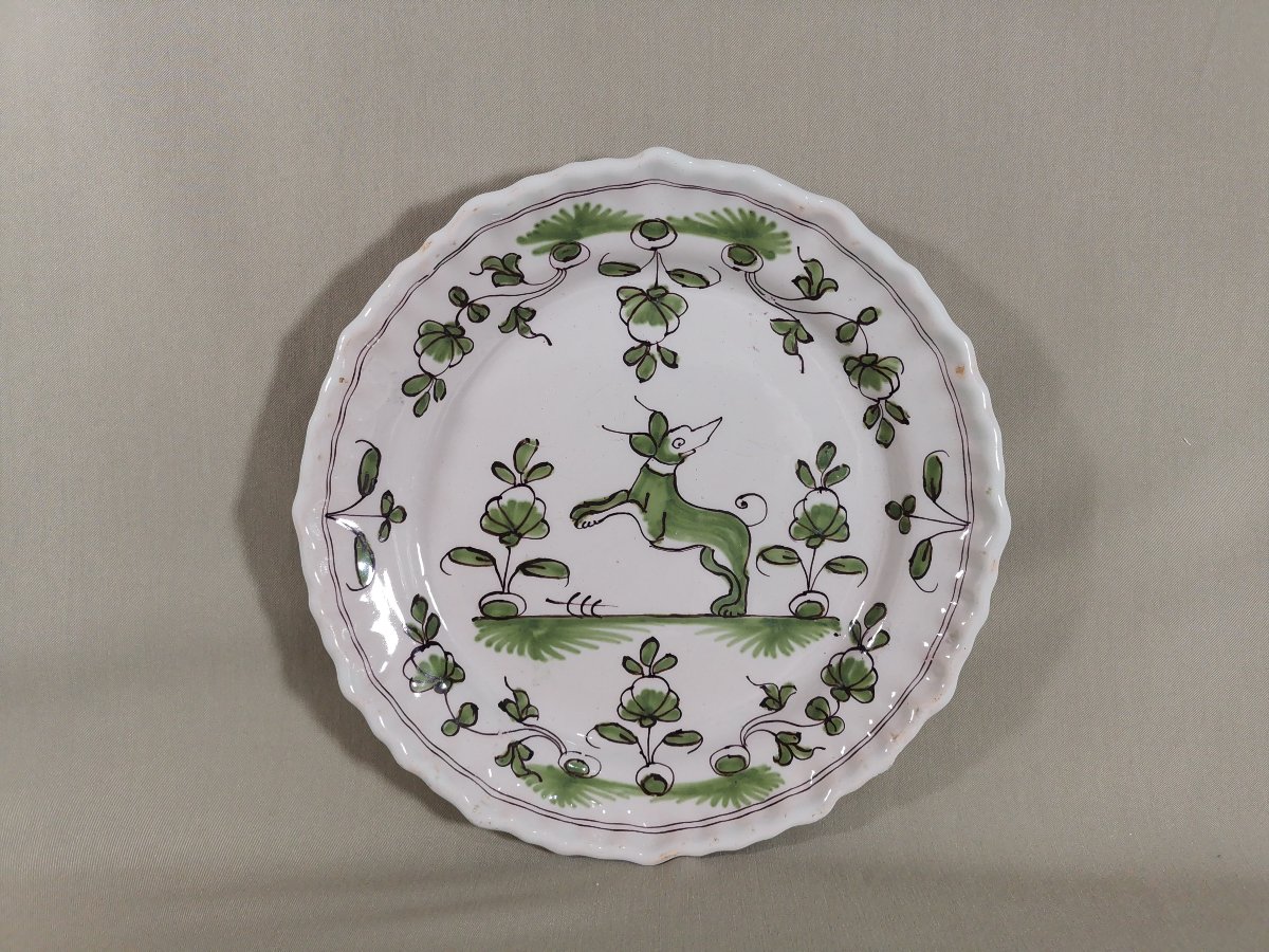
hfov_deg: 65.3
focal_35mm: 27
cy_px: 476
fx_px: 990
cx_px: 634
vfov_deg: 51.4
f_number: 1.8
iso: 80
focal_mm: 4.75
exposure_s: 1/100
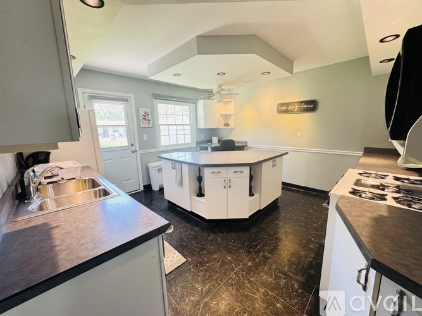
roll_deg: +2.2
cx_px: 211
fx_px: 171
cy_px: 158
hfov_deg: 102.1
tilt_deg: -9.9
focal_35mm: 14
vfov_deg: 85.7
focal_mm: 2.22
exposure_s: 1/60
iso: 200
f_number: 2.2
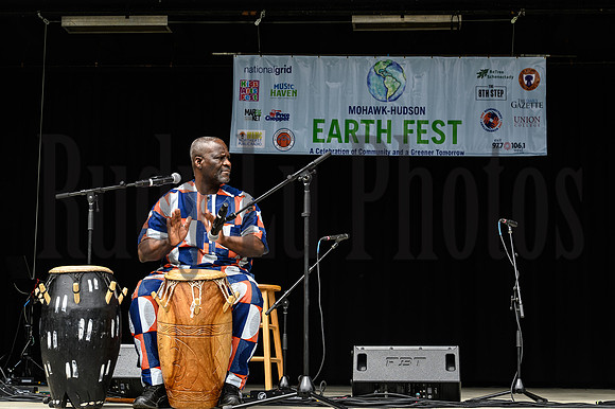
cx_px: 308
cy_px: 204
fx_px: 1195
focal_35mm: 70
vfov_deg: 19.4
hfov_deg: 28.9
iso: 200
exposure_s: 1/100
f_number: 10
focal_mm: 70
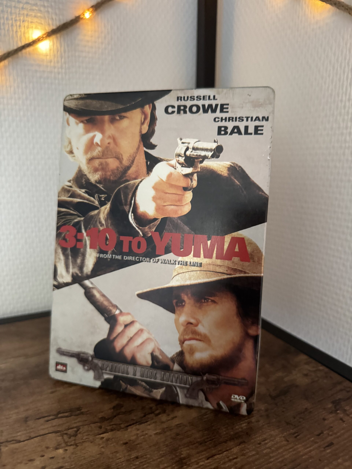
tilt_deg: -10.8
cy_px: 234
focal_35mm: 24
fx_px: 325
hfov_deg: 56.8
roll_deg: +0.2
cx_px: 176
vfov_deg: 71.6
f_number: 1.78
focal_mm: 6.76
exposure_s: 1/30
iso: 1250
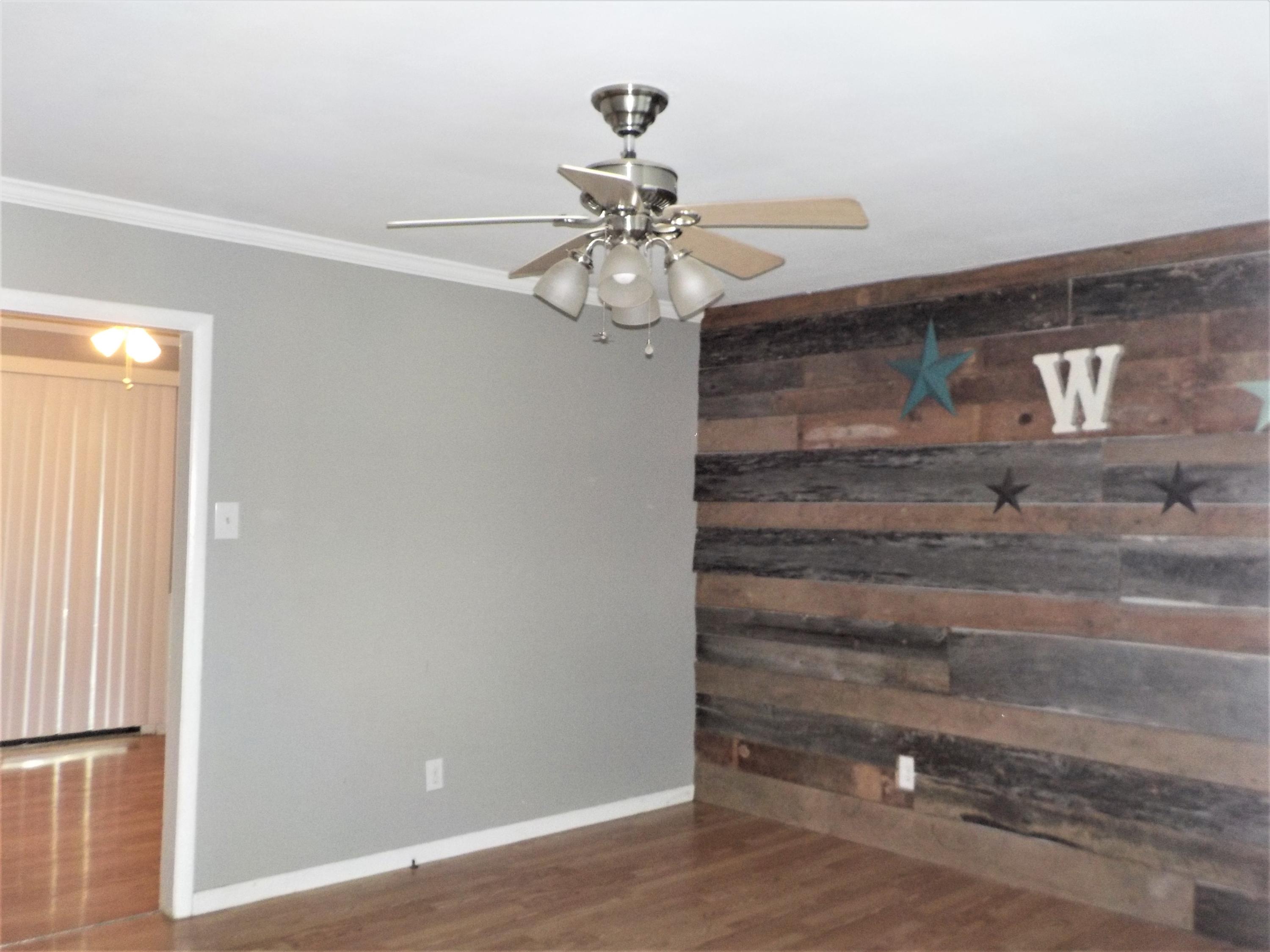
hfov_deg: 60.0
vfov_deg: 46.8
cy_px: 476
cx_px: 635
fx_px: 1101
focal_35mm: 30
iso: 360
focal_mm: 4.1
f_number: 3.3
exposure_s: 1/30
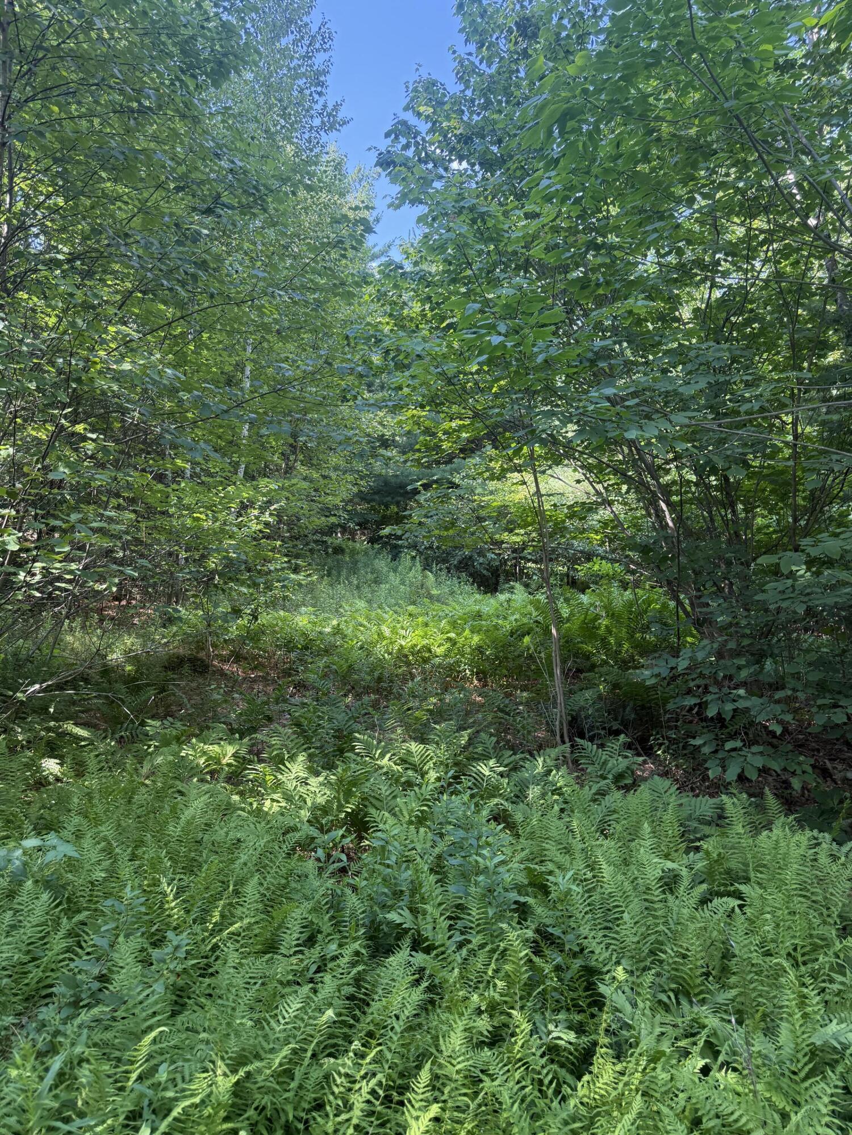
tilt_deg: -3.3
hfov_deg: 56.8
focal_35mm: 24
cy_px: 568
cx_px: 426
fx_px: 788
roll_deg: +1.1
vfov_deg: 71.6
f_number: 1.78
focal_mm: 6.76
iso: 125
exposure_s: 1/242
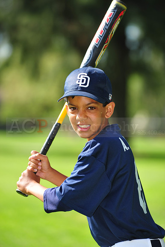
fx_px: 1377
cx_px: 82
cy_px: 124
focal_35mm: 200
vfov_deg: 10.3
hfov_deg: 6.9
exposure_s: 1/500
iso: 200
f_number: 4.5
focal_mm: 200
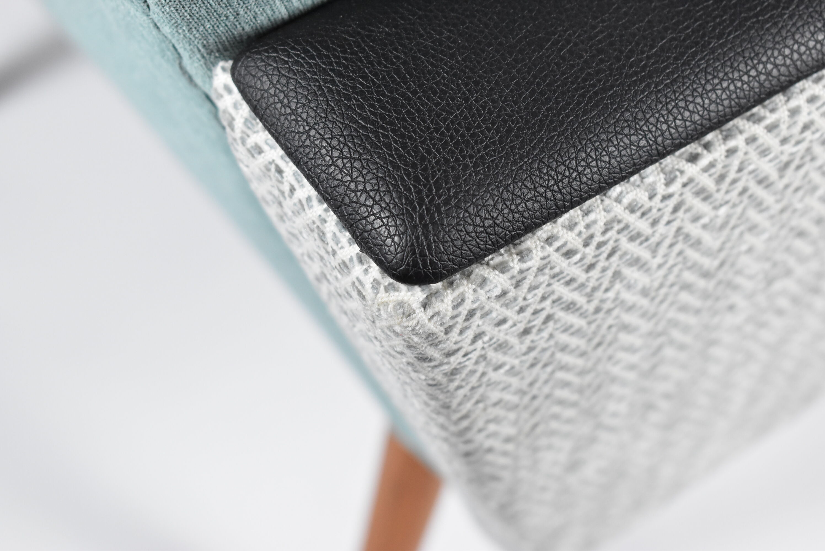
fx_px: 1892
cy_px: 276
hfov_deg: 24.6
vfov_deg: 16.6
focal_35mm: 82
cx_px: 412
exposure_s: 1/125
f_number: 5.6
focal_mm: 55
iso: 2000
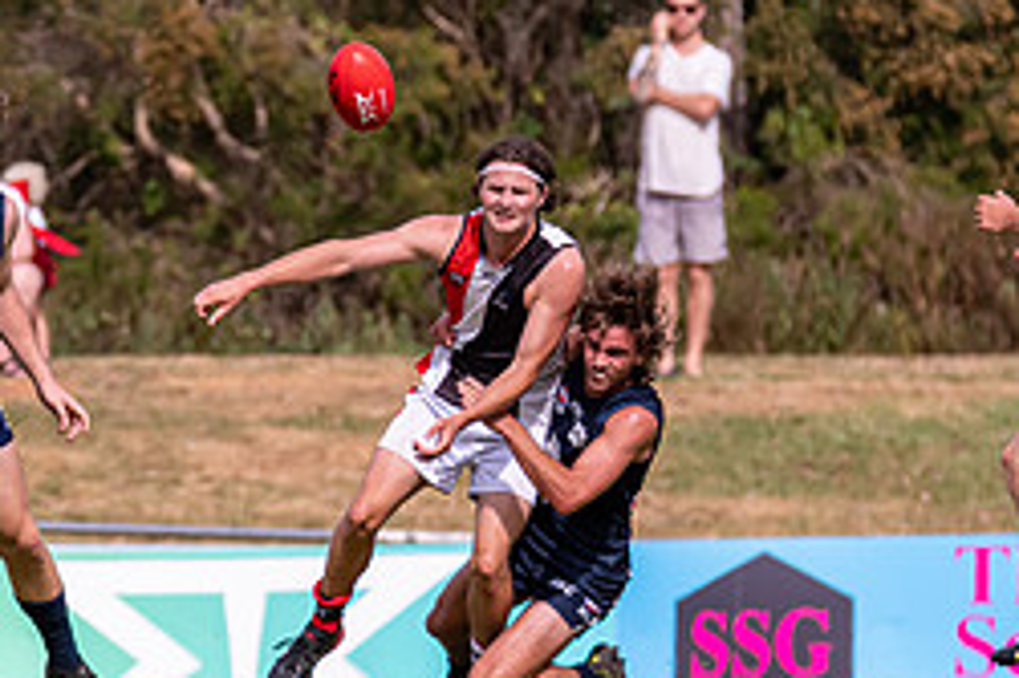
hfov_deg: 1.9
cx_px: 450
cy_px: 344
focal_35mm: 1113
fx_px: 31482
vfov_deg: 1.2
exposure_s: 1/3200
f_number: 6.3
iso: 800
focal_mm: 420
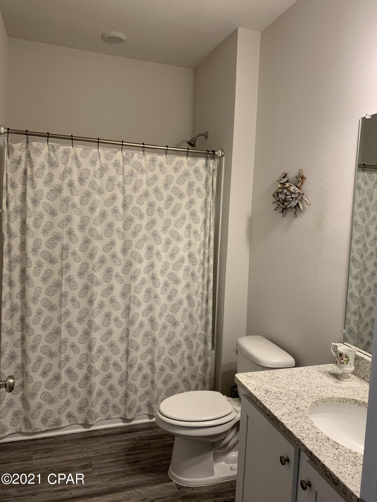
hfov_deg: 53.1
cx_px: 188
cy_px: 251
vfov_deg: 67.3
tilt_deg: -4.7
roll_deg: -2.6
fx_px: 378
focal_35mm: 26
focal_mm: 4.25
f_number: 1.8
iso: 100
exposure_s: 1/60
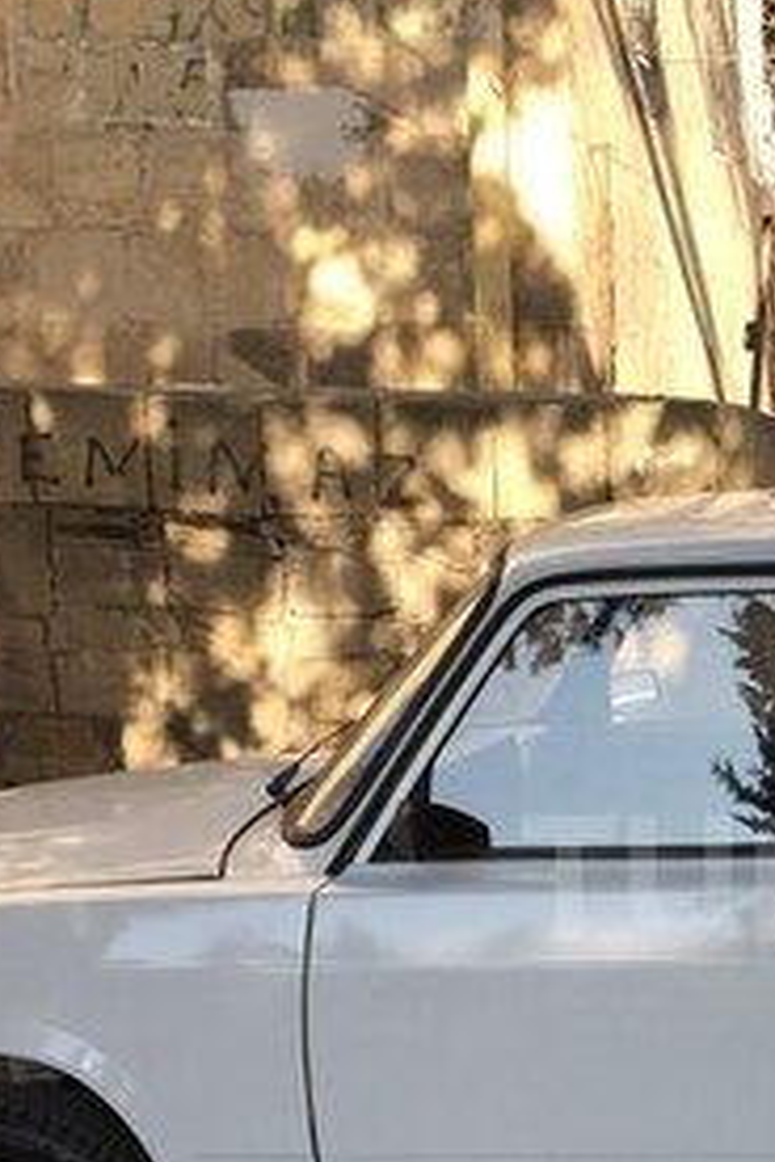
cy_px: 878
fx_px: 2325
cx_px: 952
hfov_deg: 17.9
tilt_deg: -11.4
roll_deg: -0.1
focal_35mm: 72
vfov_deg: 27.7
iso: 32
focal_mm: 4.15
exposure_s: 1/476
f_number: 2.2
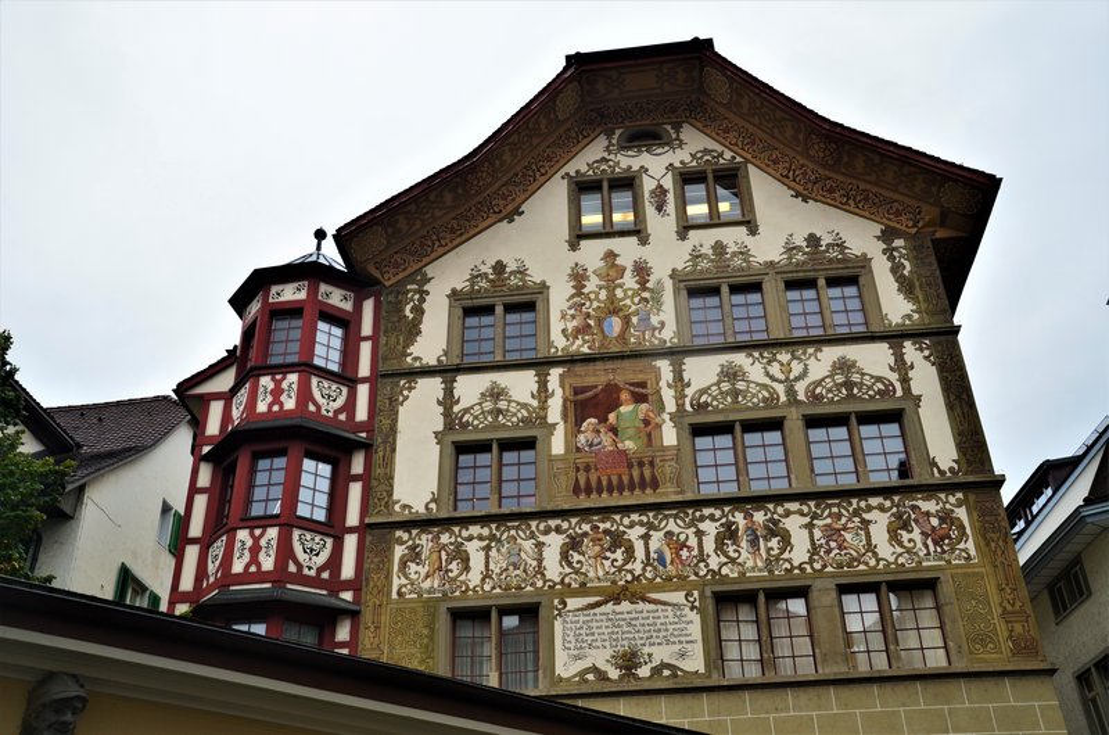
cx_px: 554
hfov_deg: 53.2
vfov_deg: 36.7
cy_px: 368
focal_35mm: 36
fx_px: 1107
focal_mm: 24
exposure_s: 1/30
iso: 320
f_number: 7.1
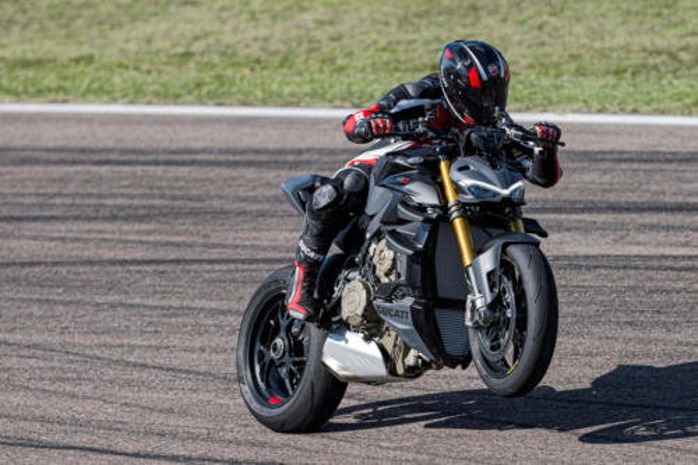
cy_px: 232
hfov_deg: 6.9
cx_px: 349
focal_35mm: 300
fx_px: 5814
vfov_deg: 4.6
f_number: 2.8
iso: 160
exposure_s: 1/2500
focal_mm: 200
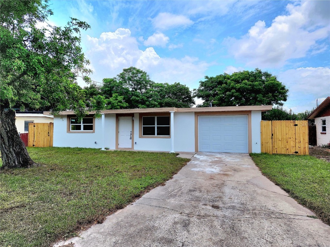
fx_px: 219
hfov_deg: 73.9
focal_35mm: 23
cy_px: 124
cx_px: 165
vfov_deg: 58.9
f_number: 1.8
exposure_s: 1/1111
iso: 12
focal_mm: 6.4
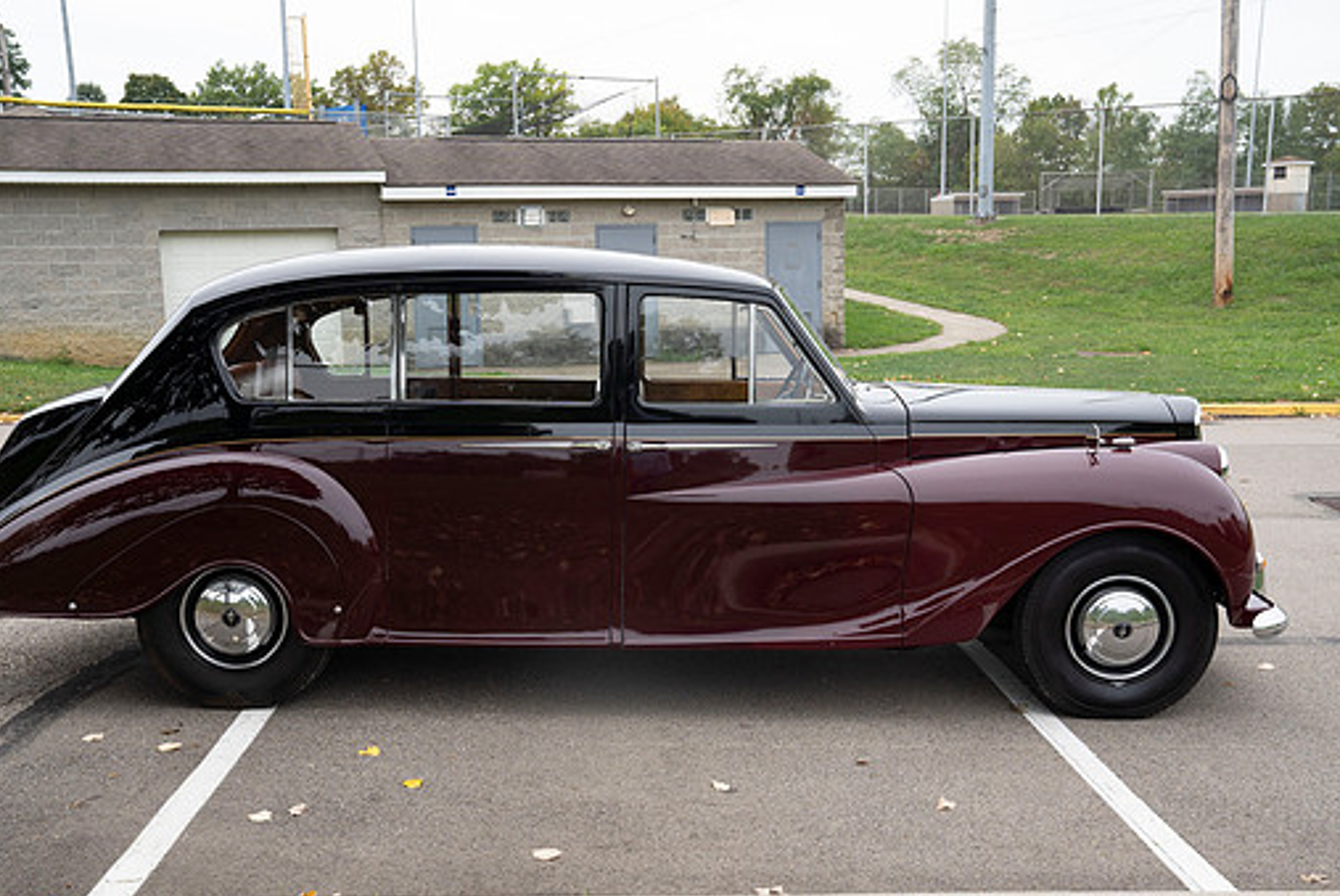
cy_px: 506
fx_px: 1490
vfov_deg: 33.4
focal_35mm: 40
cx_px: 653
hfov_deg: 48.4
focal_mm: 35
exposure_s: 1/100
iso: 200
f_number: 8
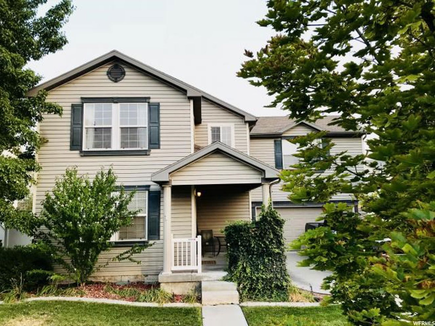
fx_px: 352
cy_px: 163
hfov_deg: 63.4
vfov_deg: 49.7
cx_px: 218
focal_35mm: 28
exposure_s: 1/60
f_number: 1.8
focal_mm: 3.99
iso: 25
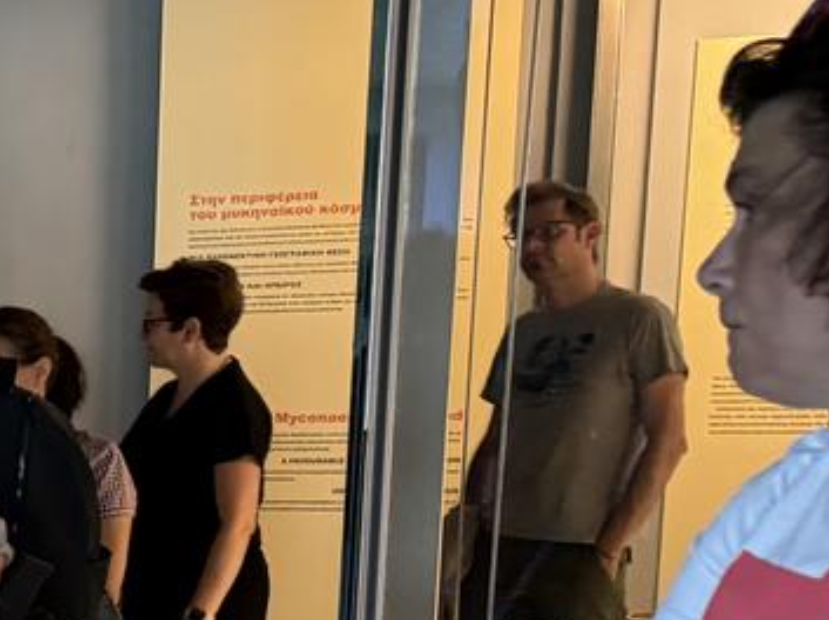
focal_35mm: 98
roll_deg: +1.3
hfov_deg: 16.0
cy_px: 737
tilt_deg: -8.2
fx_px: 2345
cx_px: -798
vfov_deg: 14.6
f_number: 1.78
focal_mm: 6.76
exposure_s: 1/50
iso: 500
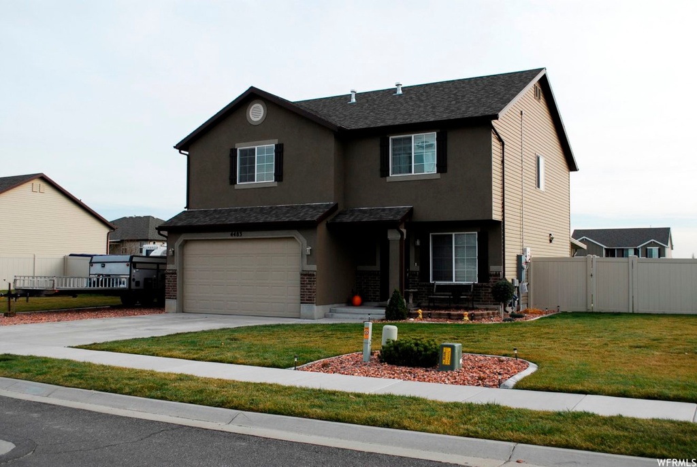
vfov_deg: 40.1
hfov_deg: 57.1
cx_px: 348
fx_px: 640
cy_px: 234
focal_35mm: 33
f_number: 5
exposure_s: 1/320
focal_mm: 22
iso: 200
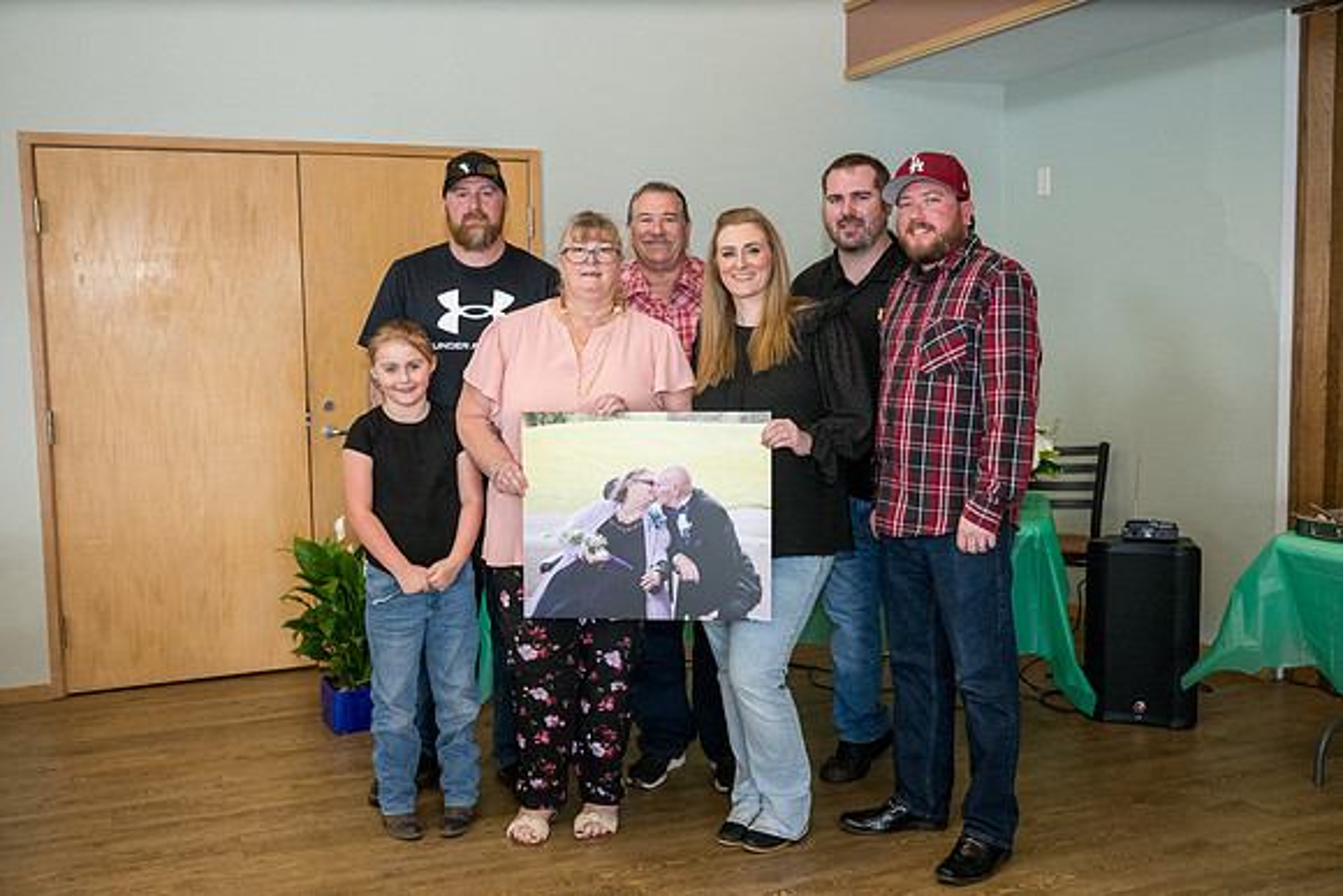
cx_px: 672
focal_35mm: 35
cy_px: 448
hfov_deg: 54.4
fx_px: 1306
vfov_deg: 37.9
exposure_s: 1/250
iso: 3200
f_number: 6.3
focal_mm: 35
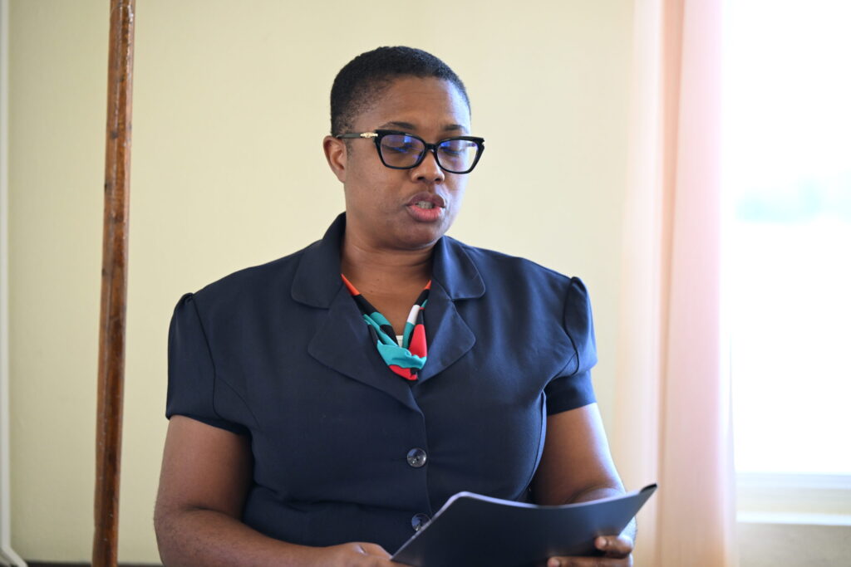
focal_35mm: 125
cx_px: 426
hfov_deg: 16.4
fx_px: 2955
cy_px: 284
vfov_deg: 11.0
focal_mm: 125
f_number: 2.8
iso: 1250
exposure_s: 1/200
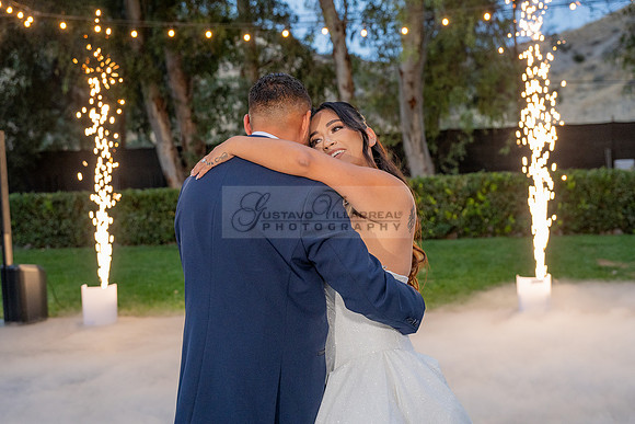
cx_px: 318
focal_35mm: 47
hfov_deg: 41.9
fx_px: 829
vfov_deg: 28.7
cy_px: 212
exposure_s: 1/200
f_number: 4
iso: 1600
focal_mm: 47
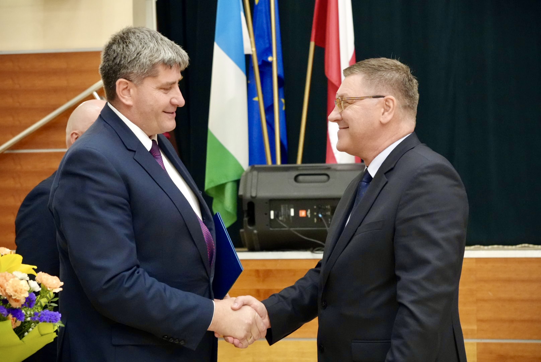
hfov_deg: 27.0
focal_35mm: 75
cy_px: 181
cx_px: 270
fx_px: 1128
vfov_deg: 18.2
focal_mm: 50
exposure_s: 1/160
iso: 5000
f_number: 4
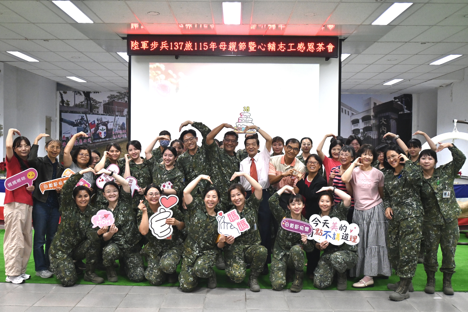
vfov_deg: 36.9
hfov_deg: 53.1
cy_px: 156
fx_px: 468
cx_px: 234
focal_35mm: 36
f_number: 4.2
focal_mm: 24
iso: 1250
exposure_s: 1/125
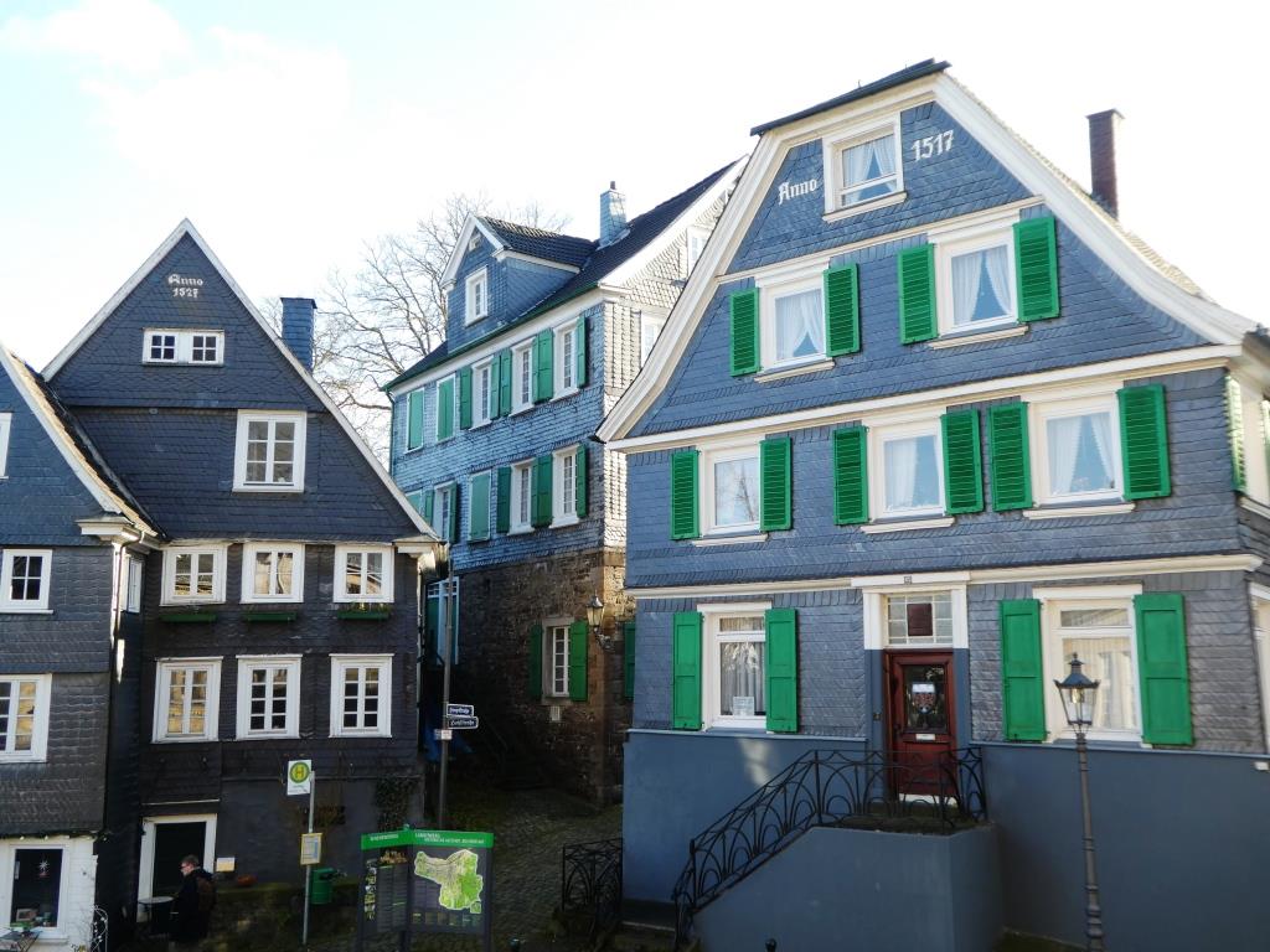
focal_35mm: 31
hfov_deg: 58.4
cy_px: 476
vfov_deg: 45.4
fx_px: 1137
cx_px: 635
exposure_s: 1/100
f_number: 3.5
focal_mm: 5.4
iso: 80
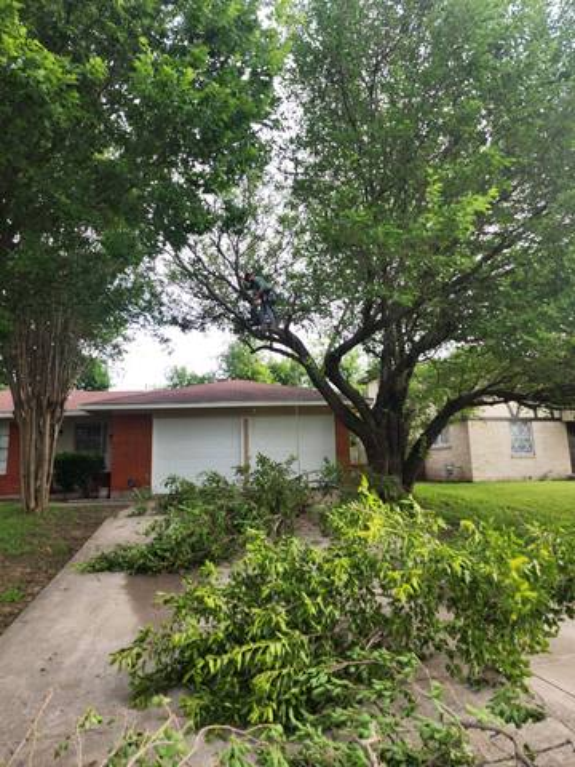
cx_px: 288
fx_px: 509
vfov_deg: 73.9
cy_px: 384
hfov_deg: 58.9
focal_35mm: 23
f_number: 1.8
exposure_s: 1/180
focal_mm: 6.4
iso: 16
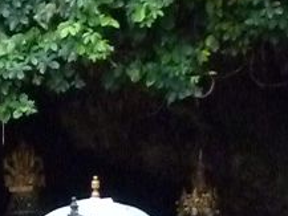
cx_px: -263
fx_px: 2864
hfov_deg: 5.6
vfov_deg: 4.3
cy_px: 431
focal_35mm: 344
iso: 1600
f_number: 5.6
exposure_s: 1/400
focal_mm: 13.2
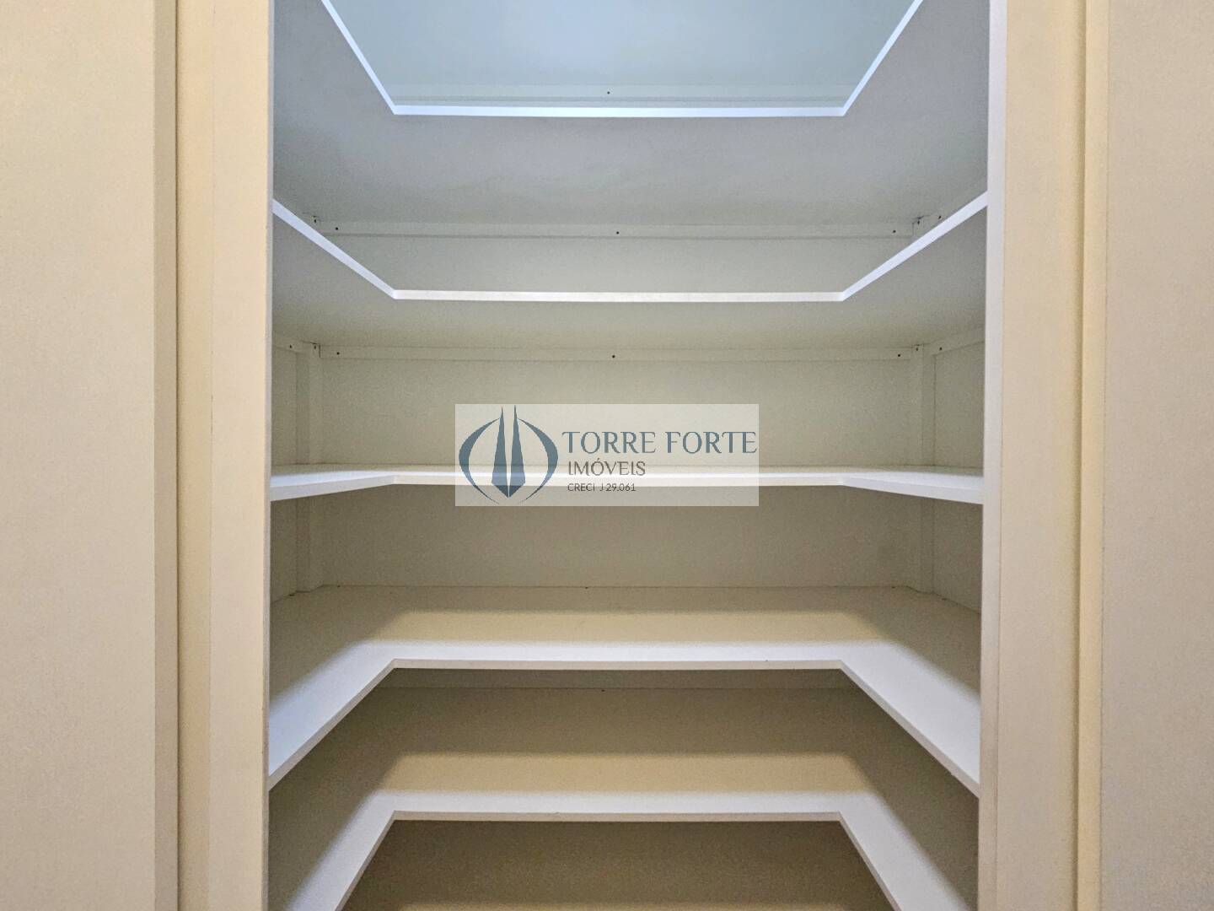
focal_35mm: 13
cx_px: 607
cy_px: 456
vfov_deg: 89.9
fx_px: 456
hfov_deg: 106.2
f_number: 2.2
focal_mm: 2.2
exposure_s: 1/101
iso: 250
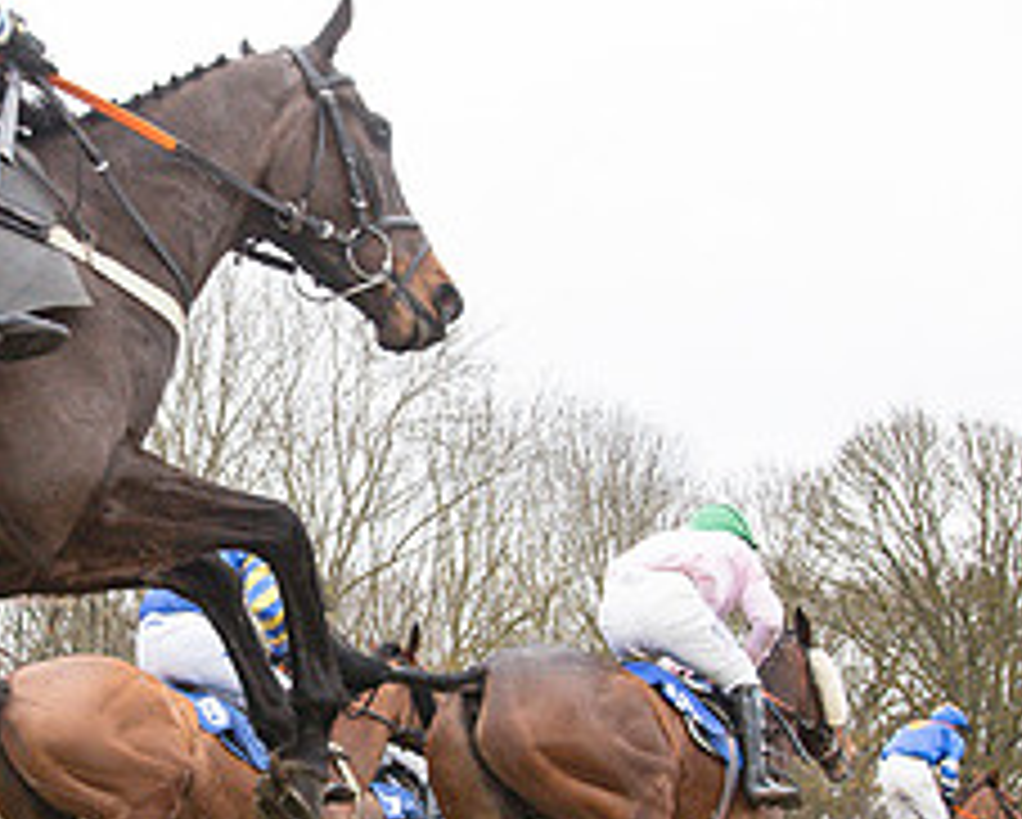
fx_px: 1726
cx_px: 221
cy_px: 543
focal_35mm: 57
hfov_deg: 32.2
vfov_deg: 26.6
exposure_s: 1/1600
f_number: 6.3
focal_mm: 20
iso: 2000
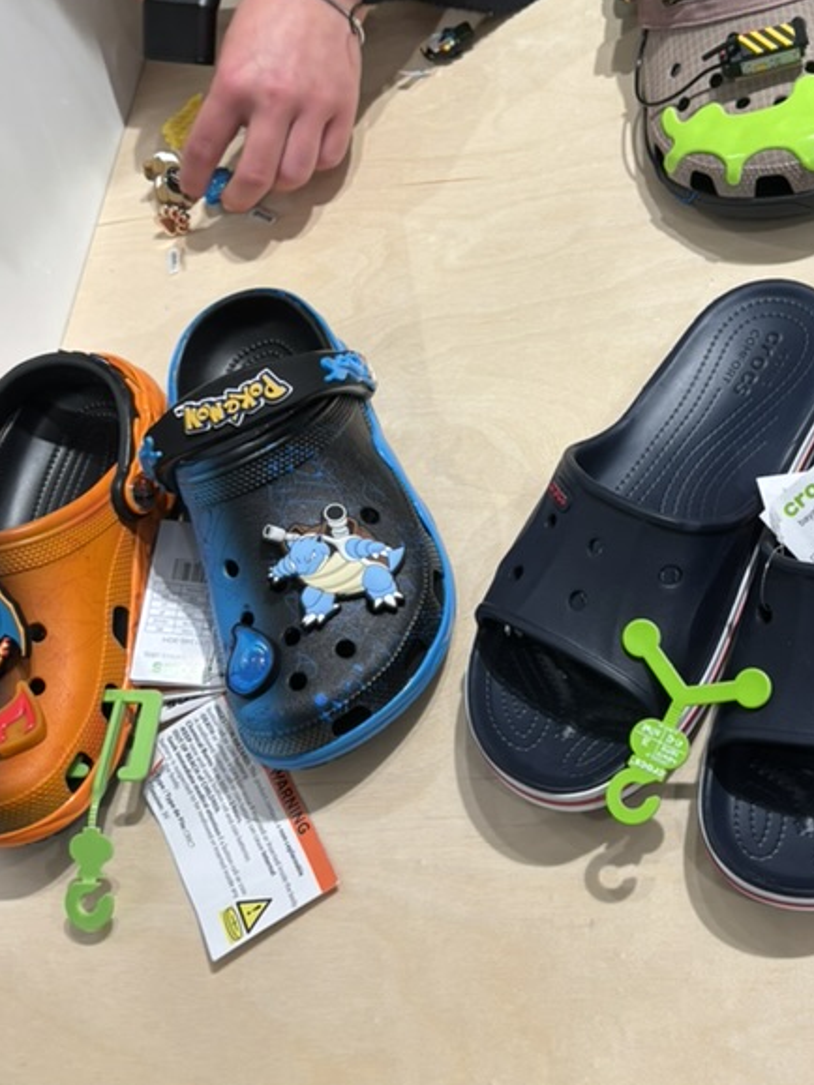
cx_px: 555
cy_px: 513
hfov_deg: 31.2
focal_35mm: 46
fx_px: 1443
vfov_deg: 41.2
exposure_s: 1/118
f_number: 1.6
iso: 64
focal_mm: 5.96
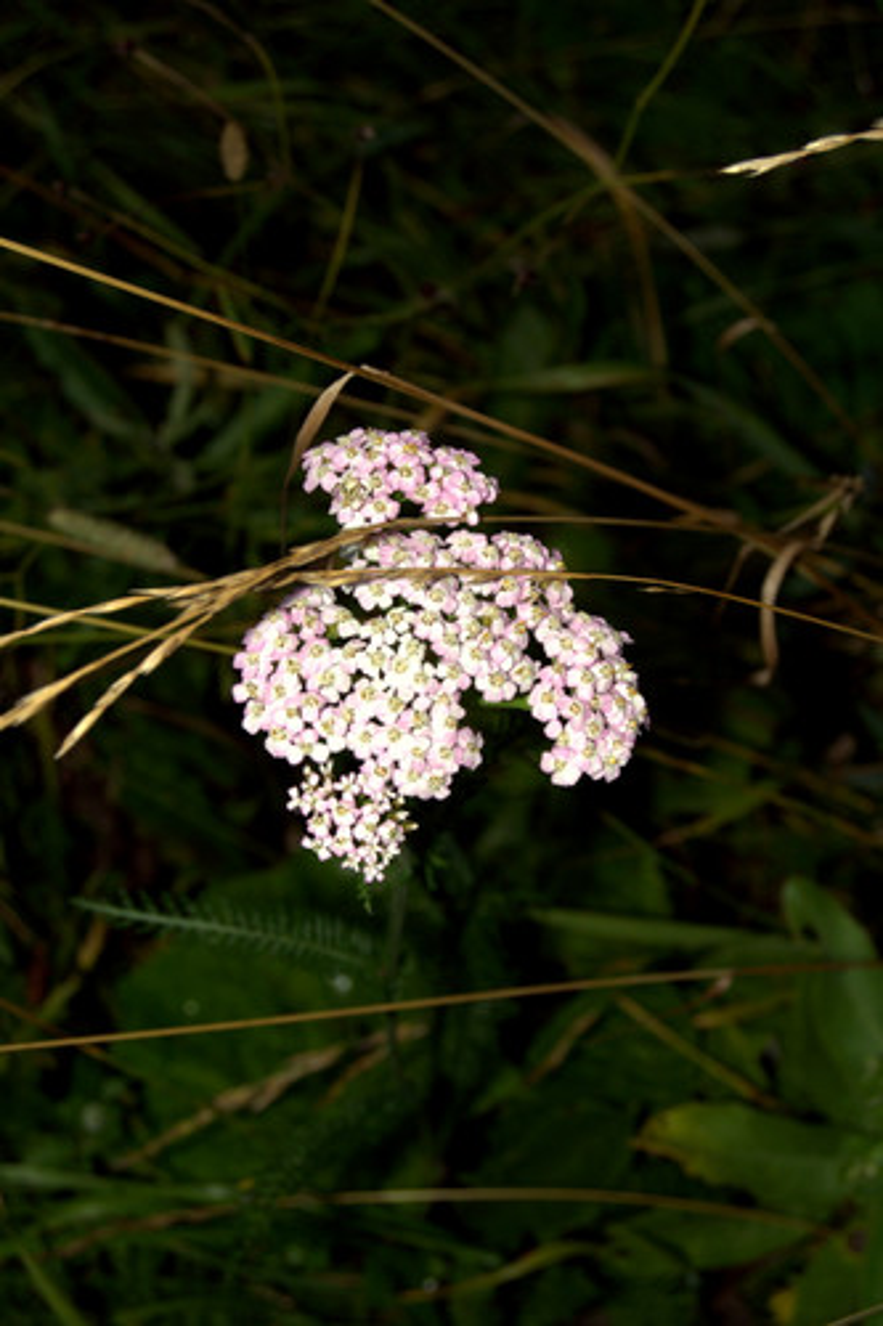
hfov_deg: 20.1
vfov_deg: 29.9
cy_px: 663
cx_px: 442
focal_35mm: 68
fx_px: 2485
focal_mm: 45
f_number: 10
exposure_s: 1/200
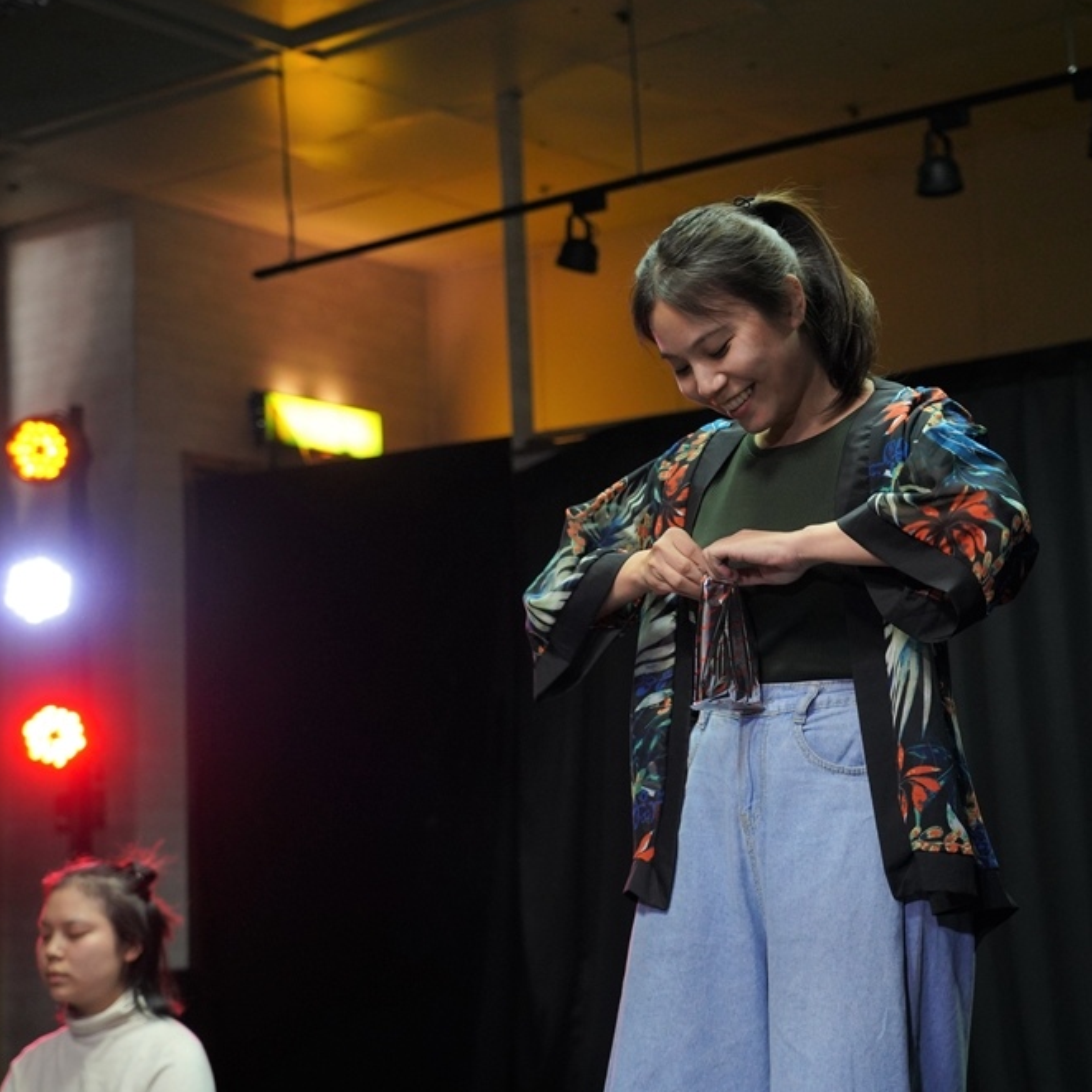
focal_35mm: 72
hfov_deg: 24.0
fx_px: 2570
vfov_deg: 24.0
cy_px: 546
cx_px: 588
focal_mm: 56
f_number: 4
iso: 2000
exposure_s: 1/50
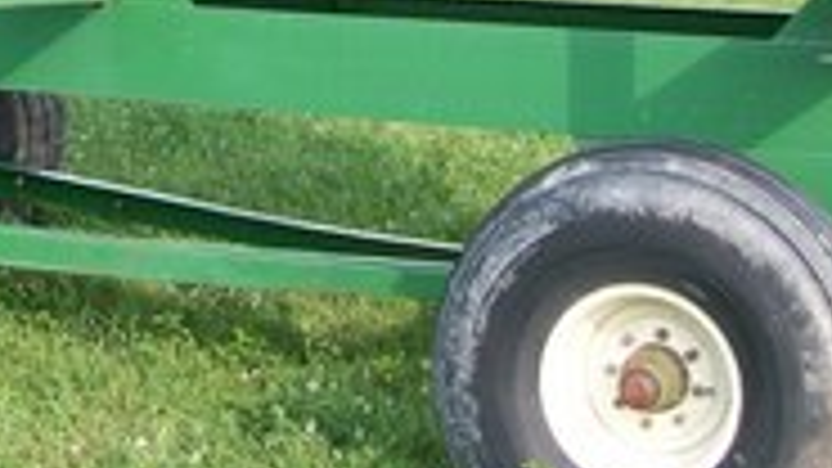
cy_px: -279
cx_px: 301
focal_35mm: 109
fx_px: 2404
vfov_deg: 10.6
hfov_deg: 19.6
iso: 64
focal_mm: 5.7
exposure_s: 1/238
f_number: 2.8
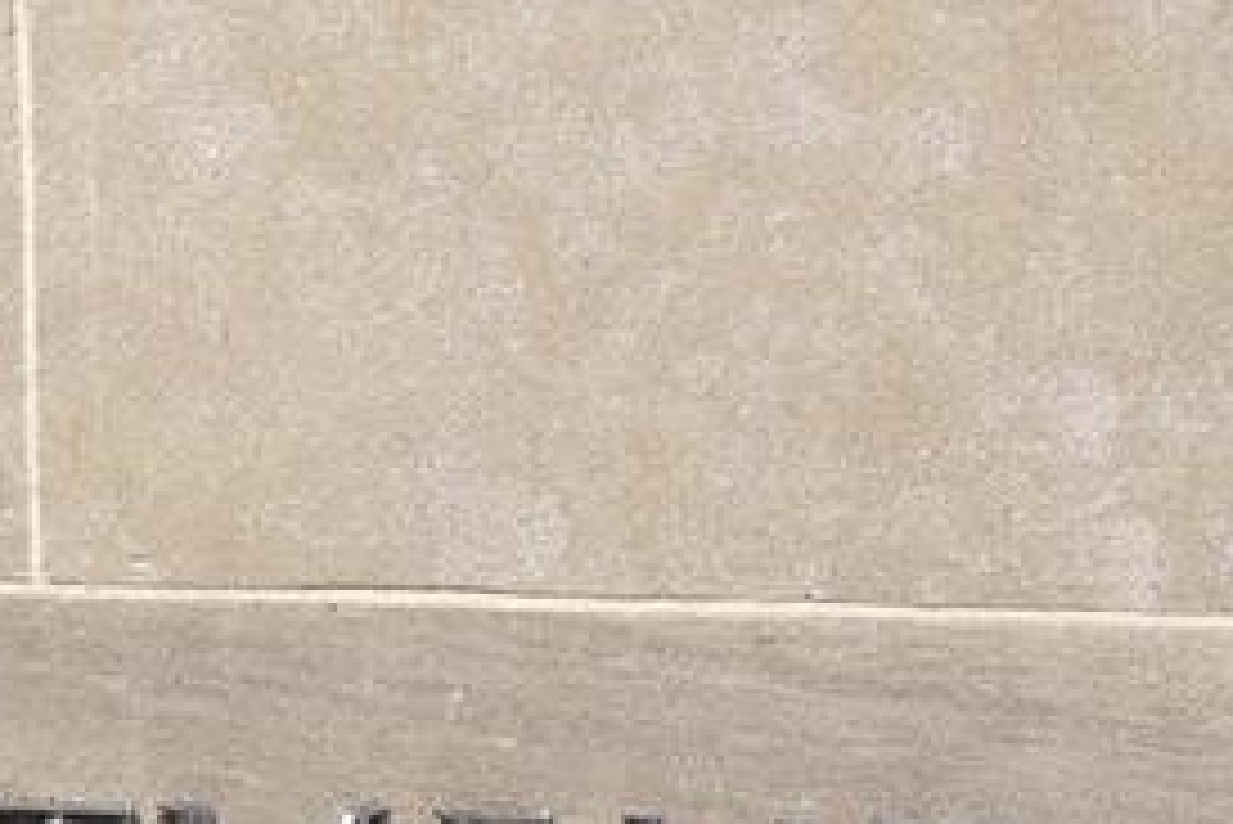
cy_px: 1250
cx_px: -922
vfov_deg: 2.1
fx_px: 22890
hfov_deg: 3.1
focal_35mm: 668
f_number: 8
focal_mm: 179
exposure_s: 1/500
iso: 160
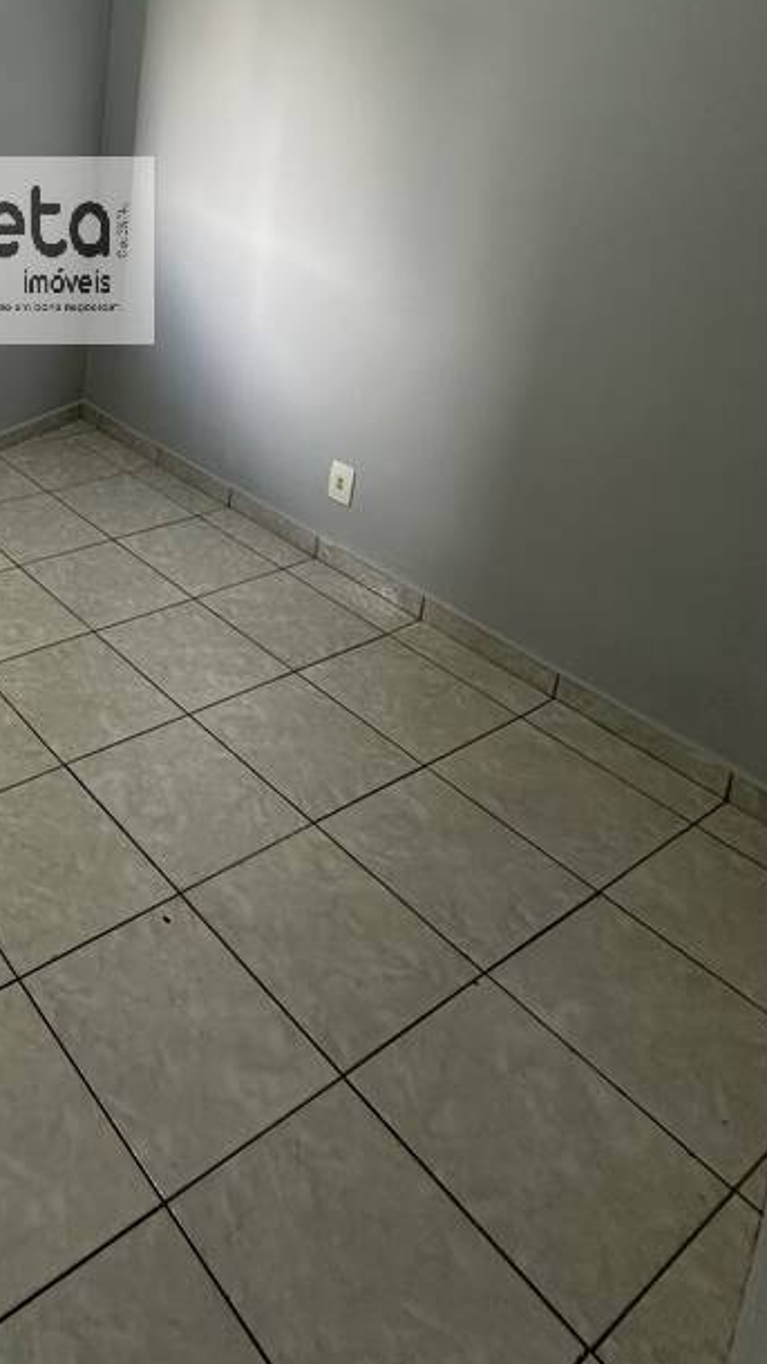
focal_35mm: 27
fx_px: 976
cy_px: 253
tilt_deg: -12.1
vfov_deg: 63.2
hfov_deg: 36.5
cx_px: -72
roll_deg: -2.8
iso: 160
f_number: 2.2
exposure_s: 1/60
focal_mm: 2.22
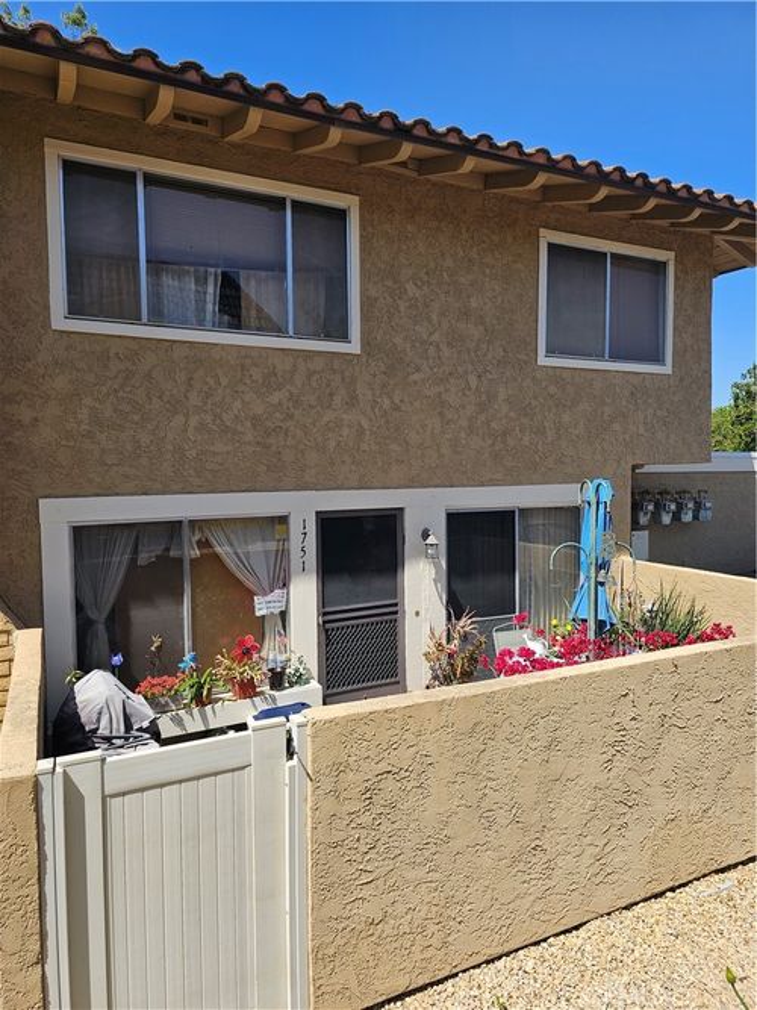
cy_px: 505
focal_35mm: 23
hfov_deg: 58.9
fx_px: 671
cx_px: 378
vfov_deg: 73.9
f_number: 1.7
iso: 10
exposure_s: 1/601
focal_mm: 6.3
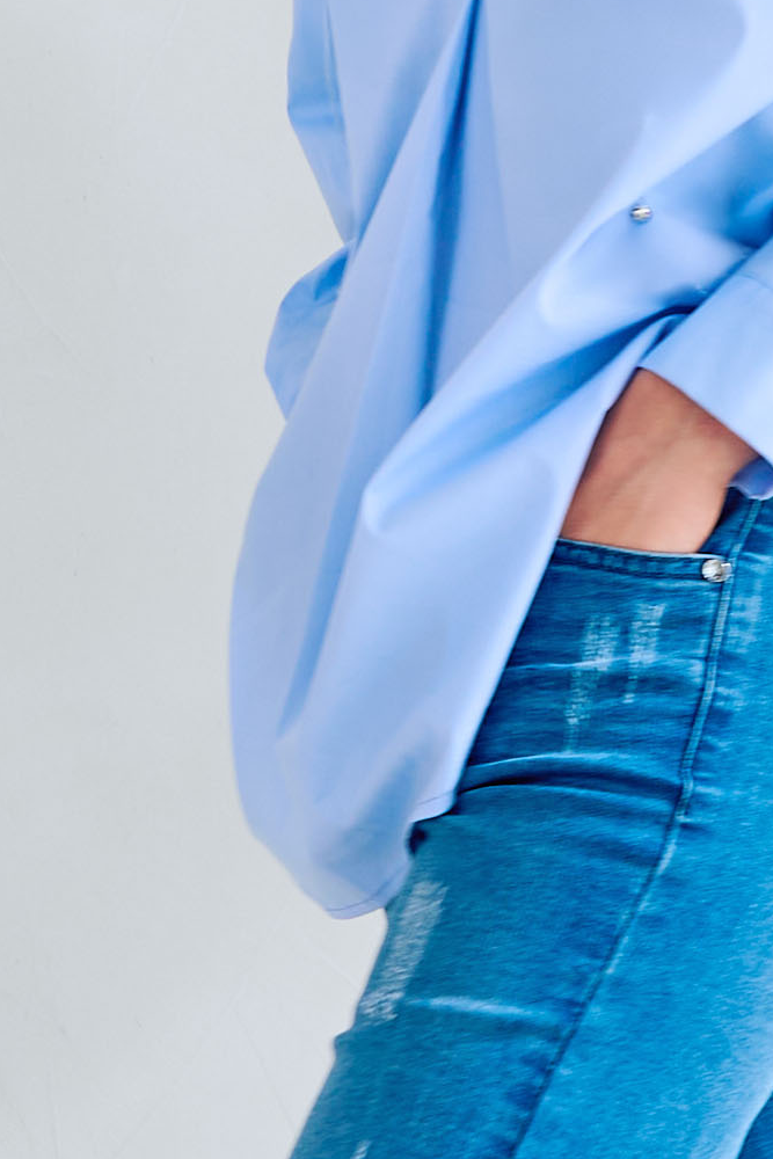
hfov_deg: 9.5
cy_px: 363
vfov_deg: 14.2
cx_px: 730
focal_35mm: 144
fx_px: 4636
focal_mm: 24
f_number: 5
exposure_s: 1/250
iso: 200
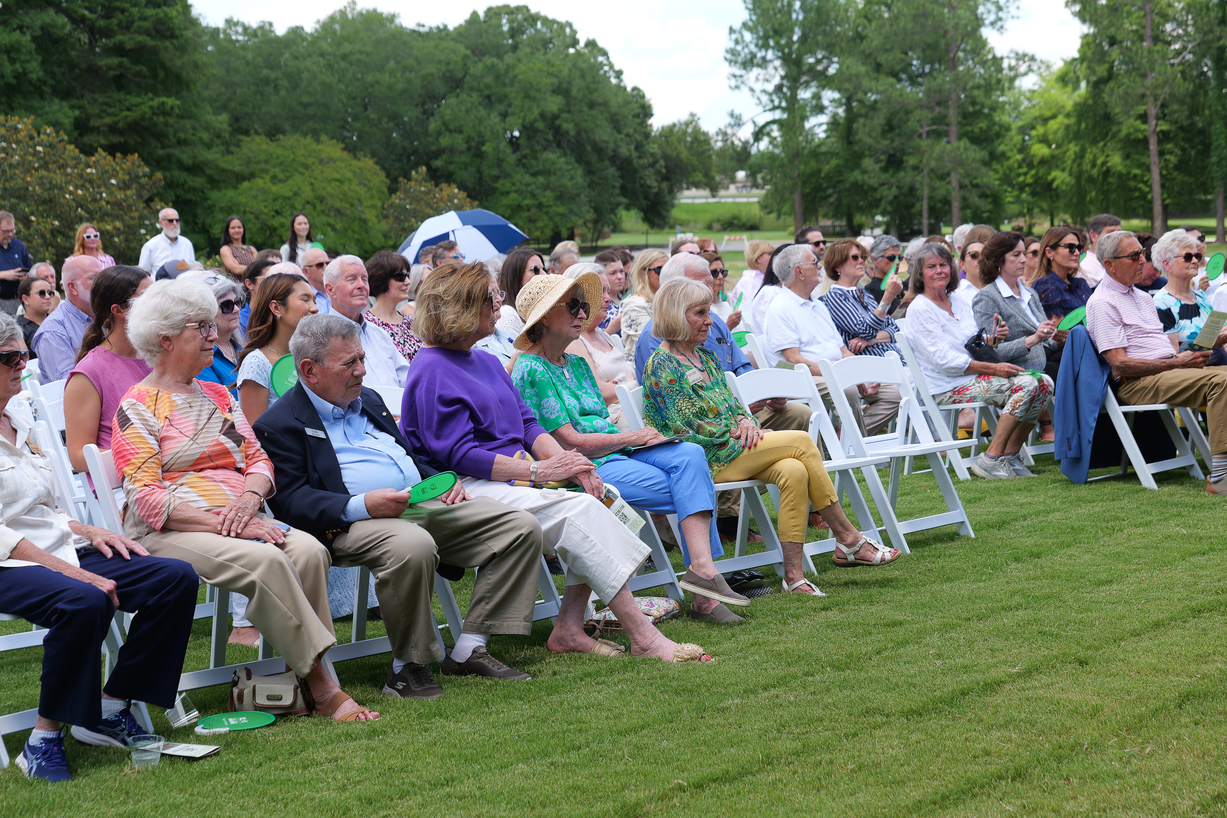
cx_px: 614
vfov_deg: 22.6
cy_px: 409
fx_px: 2045
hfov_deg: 33.4
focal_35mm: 60
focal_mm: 60
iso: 200
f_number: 6.3
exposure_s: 1/250
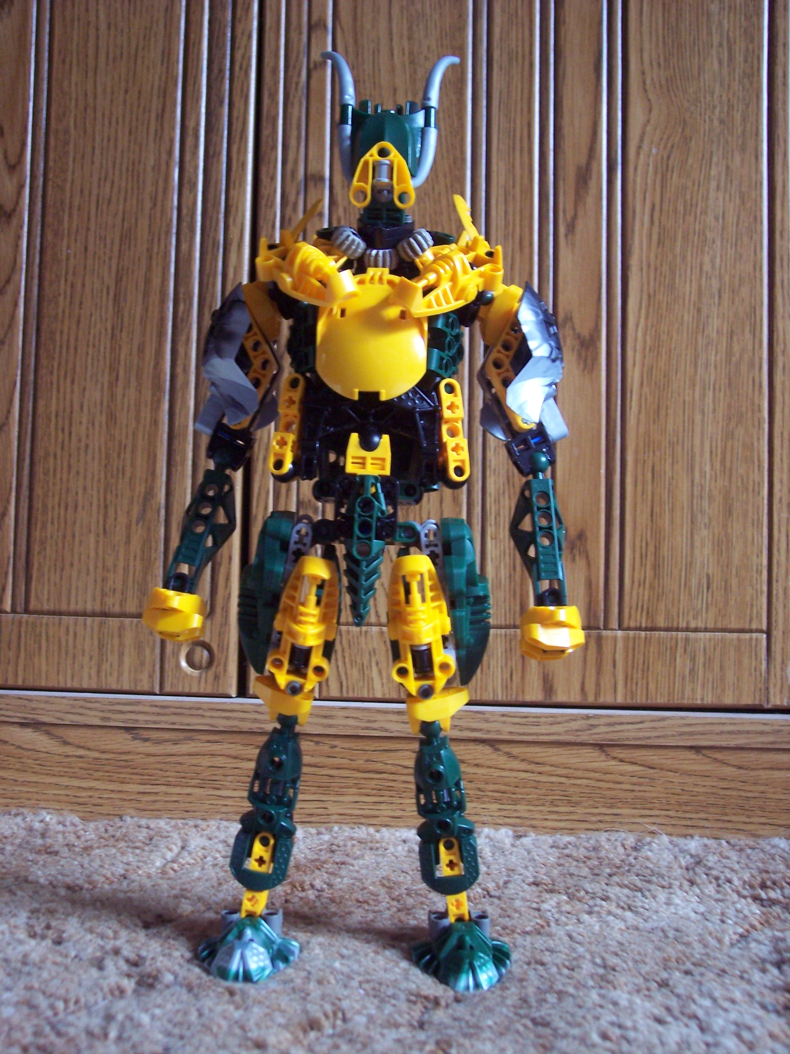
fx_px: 1187
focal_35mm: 39
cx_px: 395
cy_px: 527
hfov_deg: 36.8
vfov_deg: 47.9
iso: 200
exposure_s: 1/15
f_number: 3.4
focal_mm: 8
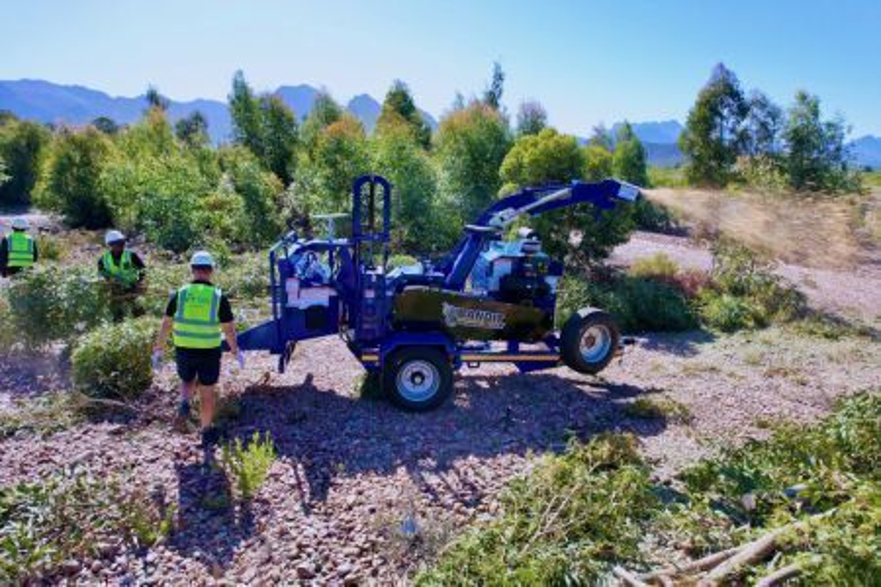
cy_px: 294
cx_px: 440
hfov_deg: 78.6
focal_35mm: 22
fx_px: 538
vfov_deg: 57.2
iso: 110
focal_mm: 8.38
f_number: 2.8
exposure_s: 1/250
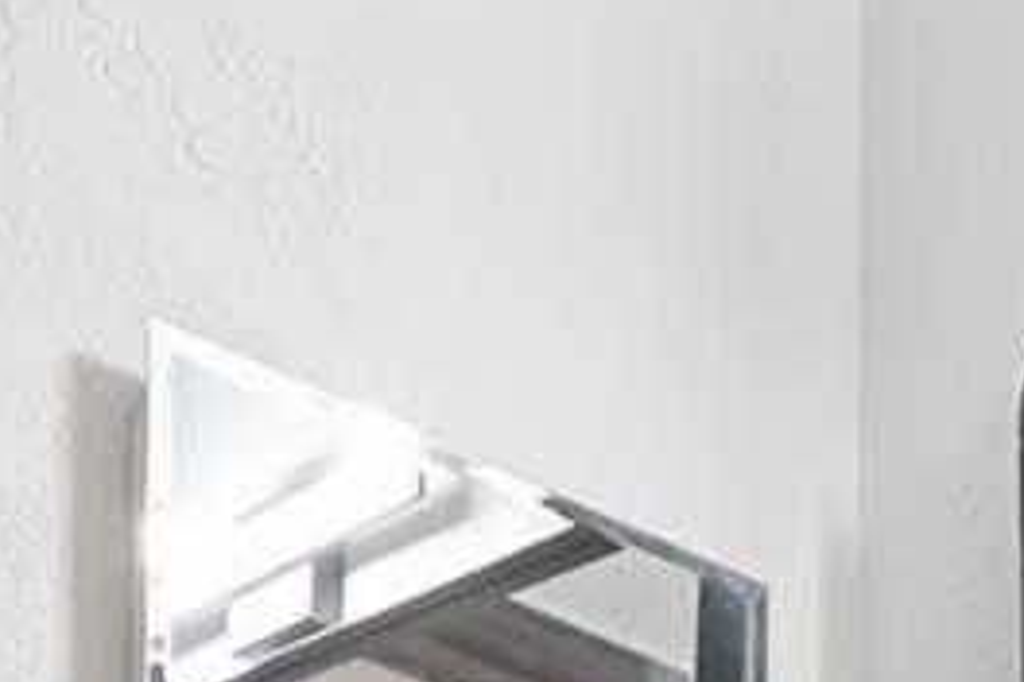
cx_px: 915
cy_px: 1806
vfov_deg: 11.4
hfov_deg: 21.9
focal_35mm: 91
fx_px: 2588
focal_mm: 10
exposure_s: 1/80
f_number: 4.5
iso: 1000
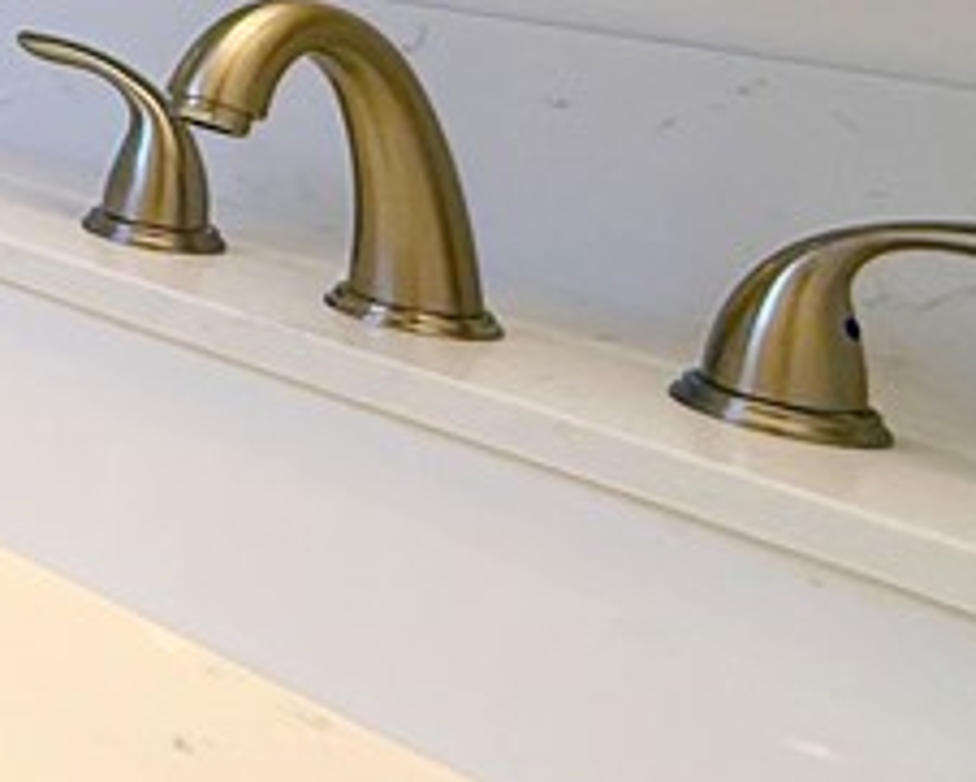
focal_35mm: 62
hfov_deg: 19.3
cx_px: -933
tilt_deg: -3.6
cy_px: -138
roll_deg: -3.1
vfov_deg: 22.8
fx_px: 1792
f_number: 2.2
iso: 160
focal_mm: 2.22
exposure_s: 1/120
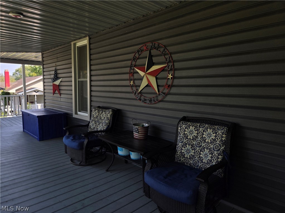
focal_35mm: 23
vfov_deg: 58.9
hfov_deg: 73.9
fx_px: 189
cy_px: 106
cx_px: 142
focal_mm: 5.4
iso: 80
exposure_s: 1/909
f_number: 1.8
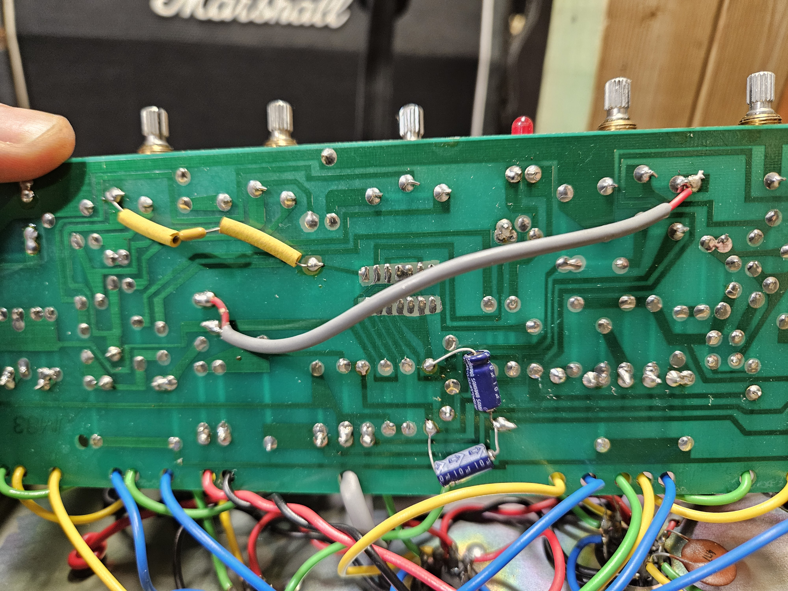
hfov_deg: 73.9
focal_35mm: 23
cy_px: 296
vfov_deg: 58.9
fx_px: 524
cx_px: 394
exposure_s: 1/60
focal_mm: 5.4
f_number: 1.8
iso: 640
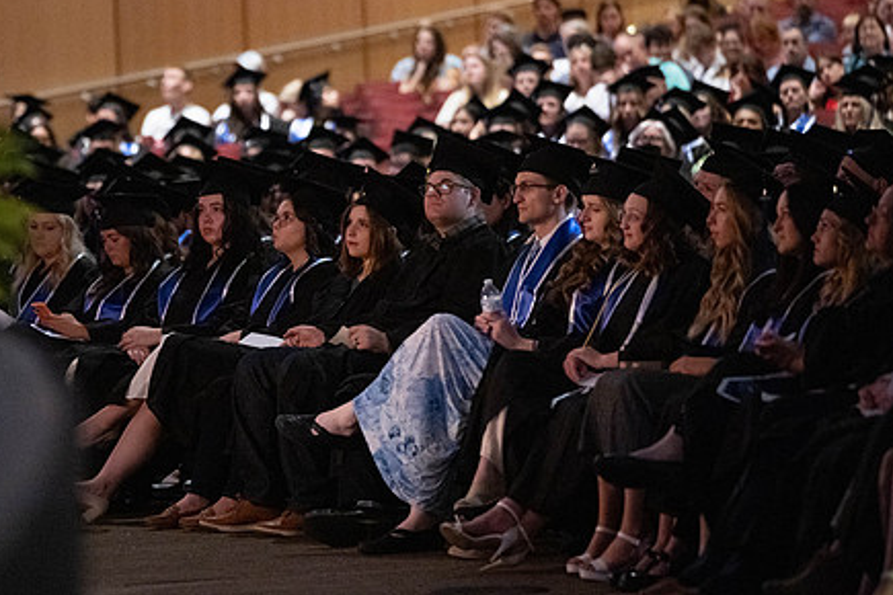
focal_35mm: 257
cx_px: 361
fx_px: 6375
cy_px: 227
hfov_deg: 8.0
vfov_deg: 5.3
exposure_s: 1/50
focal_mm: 180
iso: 6400
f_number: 3.2
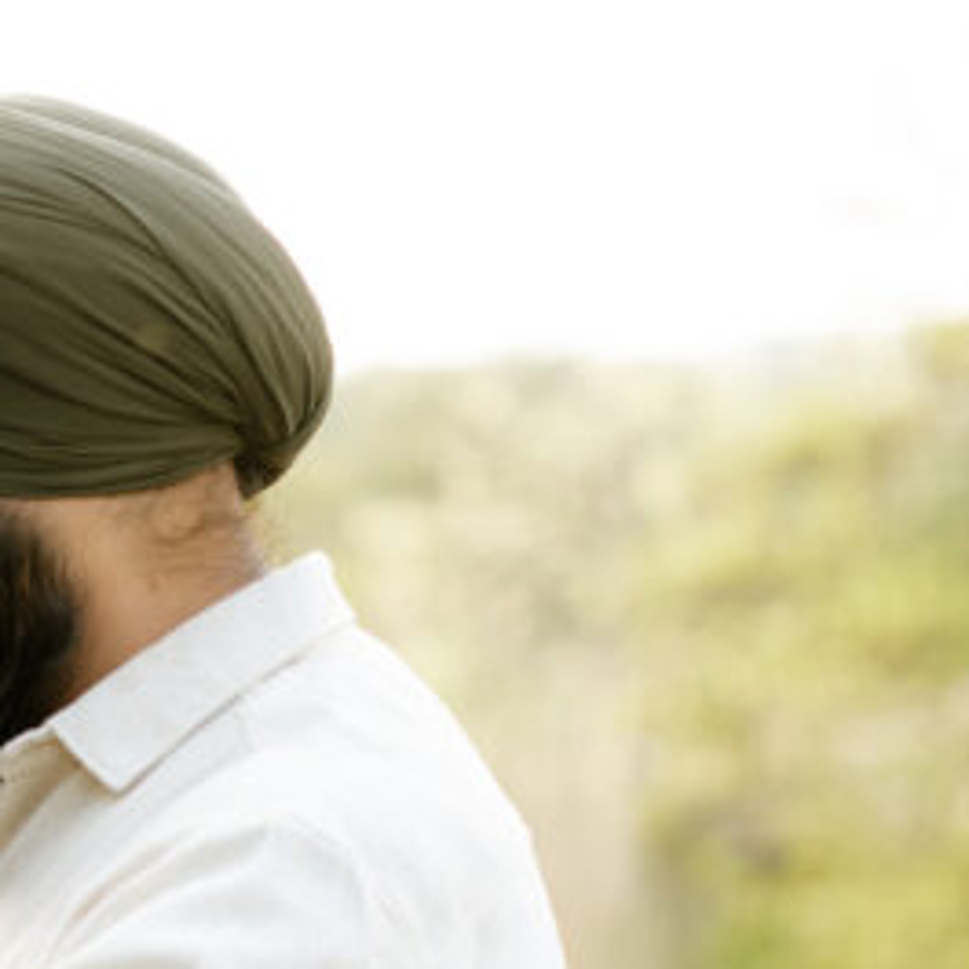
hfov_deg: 10.5
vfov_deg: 10.7
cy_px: 548
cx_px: -185
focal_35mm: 164
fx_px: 5194
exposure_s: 1/320
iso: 125
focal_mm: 50
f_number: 2
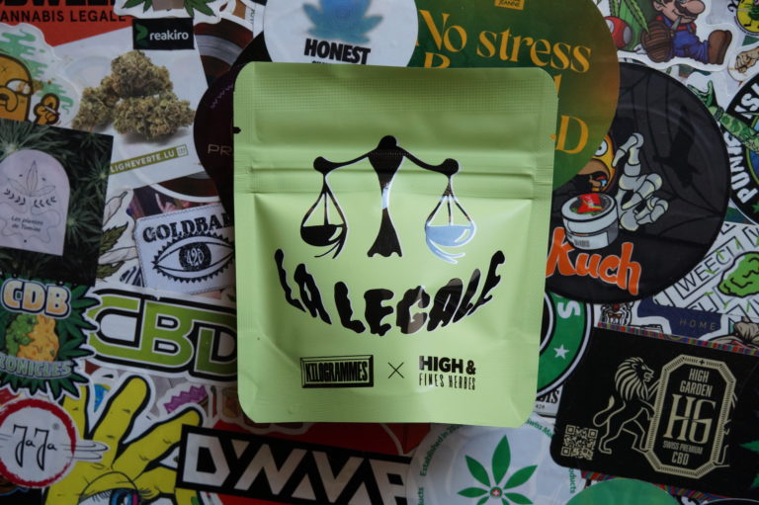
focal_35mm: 34
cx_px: 380
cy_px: 252
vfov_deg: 38.3
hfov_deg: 55.1
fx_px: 727
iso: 800
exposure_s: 1/200
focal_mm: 23
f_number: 7.1
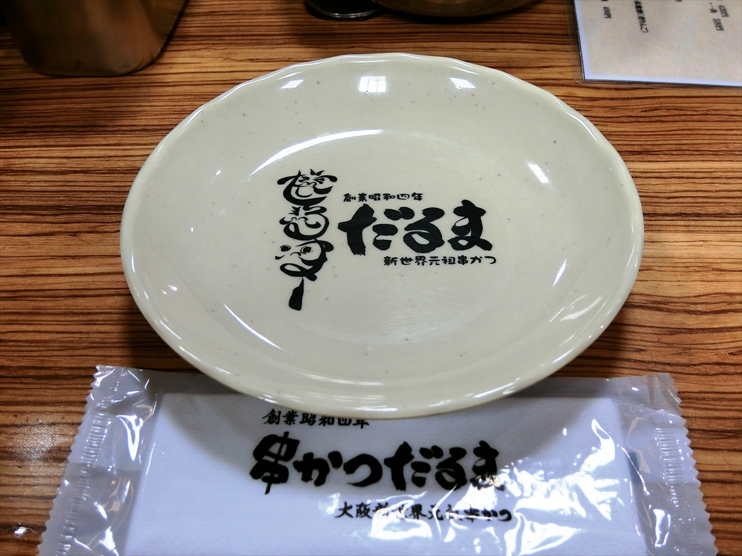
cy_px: 278
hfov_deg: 54.0
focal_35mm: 34
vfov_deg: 41.8
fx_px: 729
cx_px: 371
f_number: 3.4
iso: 200
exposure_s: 1/125
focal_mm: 7.2
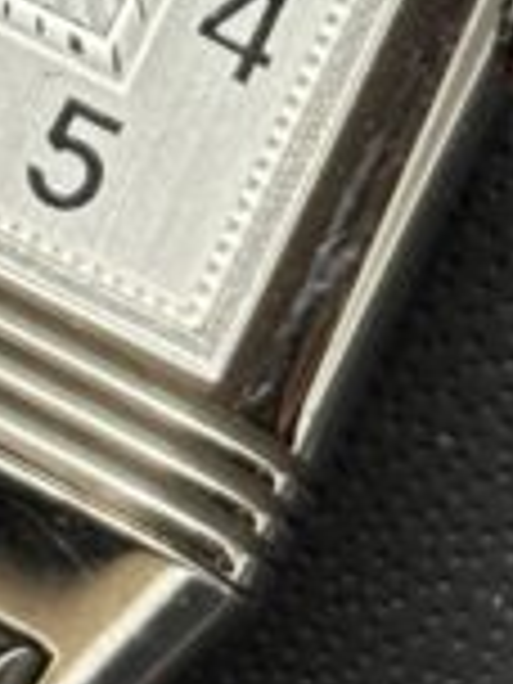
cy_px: -684
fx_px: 6936
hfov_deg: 4.2
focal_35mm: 351
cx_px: -194
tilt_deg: -52.7
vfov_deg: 5.5
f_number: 1.6
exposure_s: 1/60
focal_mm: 5.96
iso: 64
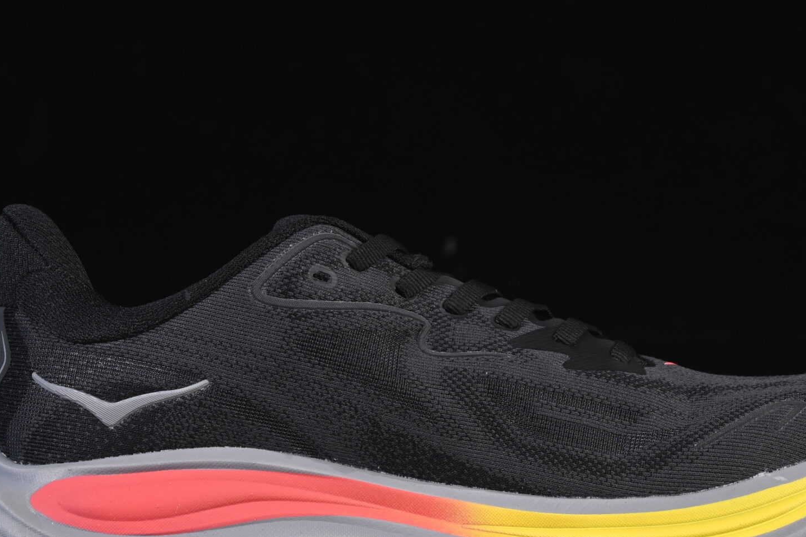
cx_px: 414
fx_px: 2978
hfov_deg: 15.4
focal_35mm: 133
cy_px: 333
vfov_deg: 10.3
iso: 160
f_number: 6.3
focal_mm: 50
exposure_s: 1/50
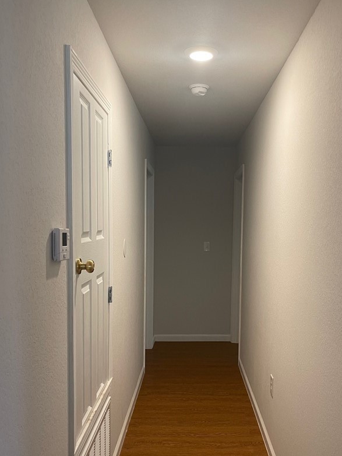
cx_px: 196
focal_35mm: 34
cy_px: 256
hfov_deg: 41.7
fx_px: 448
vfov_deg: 53.8
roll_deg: +0.0
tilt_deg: -3.2
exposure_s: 1/60
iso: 125
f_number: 1.6
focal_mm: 5.1
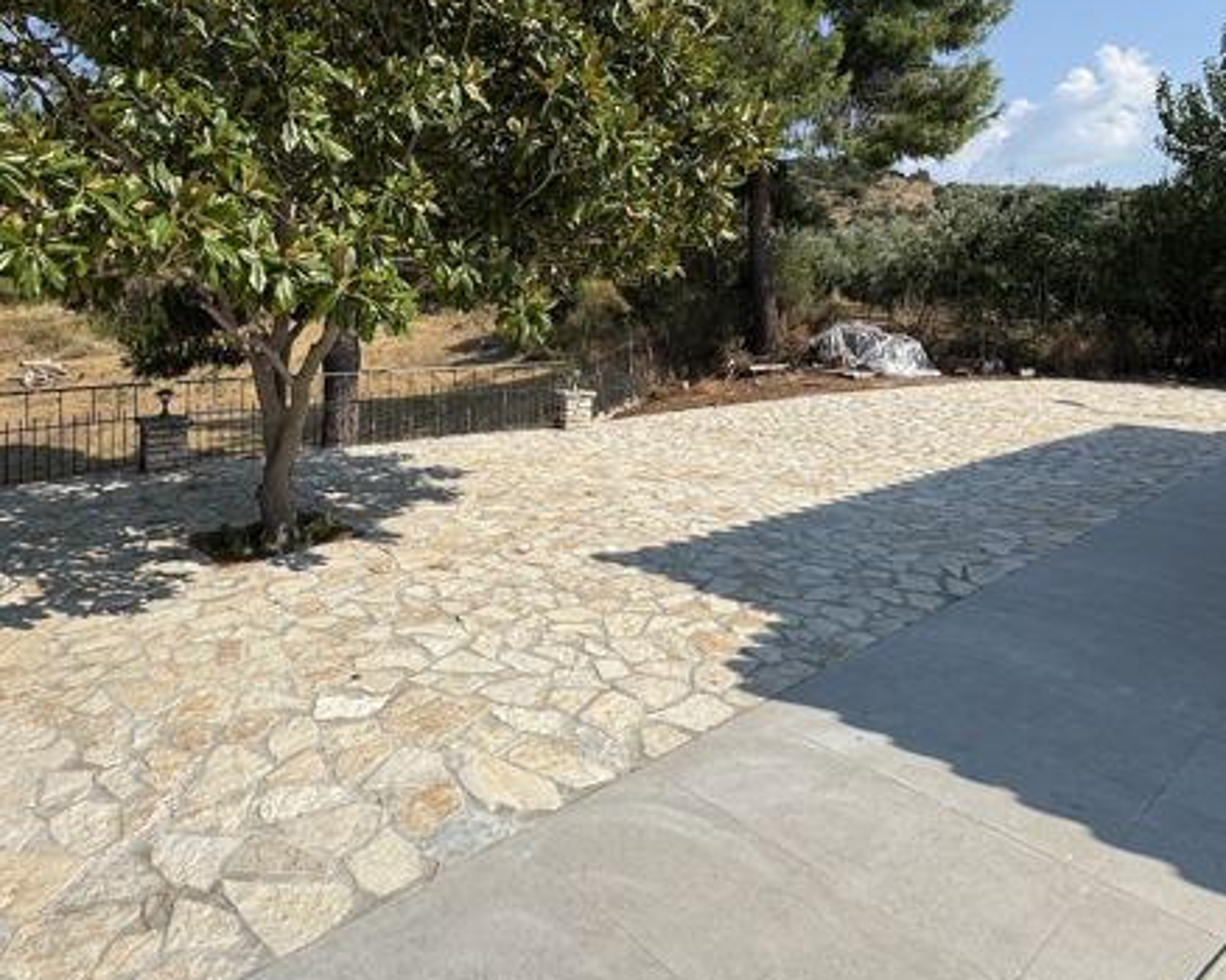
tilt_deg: +3.0
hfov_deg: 74.7
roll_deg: -0.5
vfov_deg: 61.1
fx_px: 798
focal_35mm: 22
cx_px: 536
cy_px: 302
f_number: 2.2
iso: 50
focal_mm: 2.22
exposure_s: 1/2028
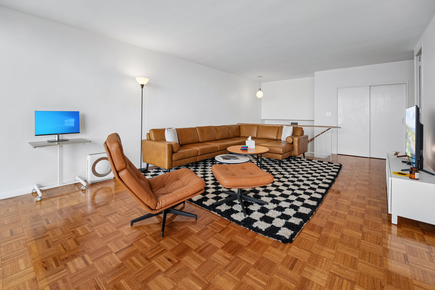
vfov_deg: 81.2
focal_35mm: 14
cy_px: 145
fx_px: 169
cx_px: 218
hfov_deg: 104.3
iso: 400
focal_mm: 14
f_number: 7.1
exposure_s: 1/80
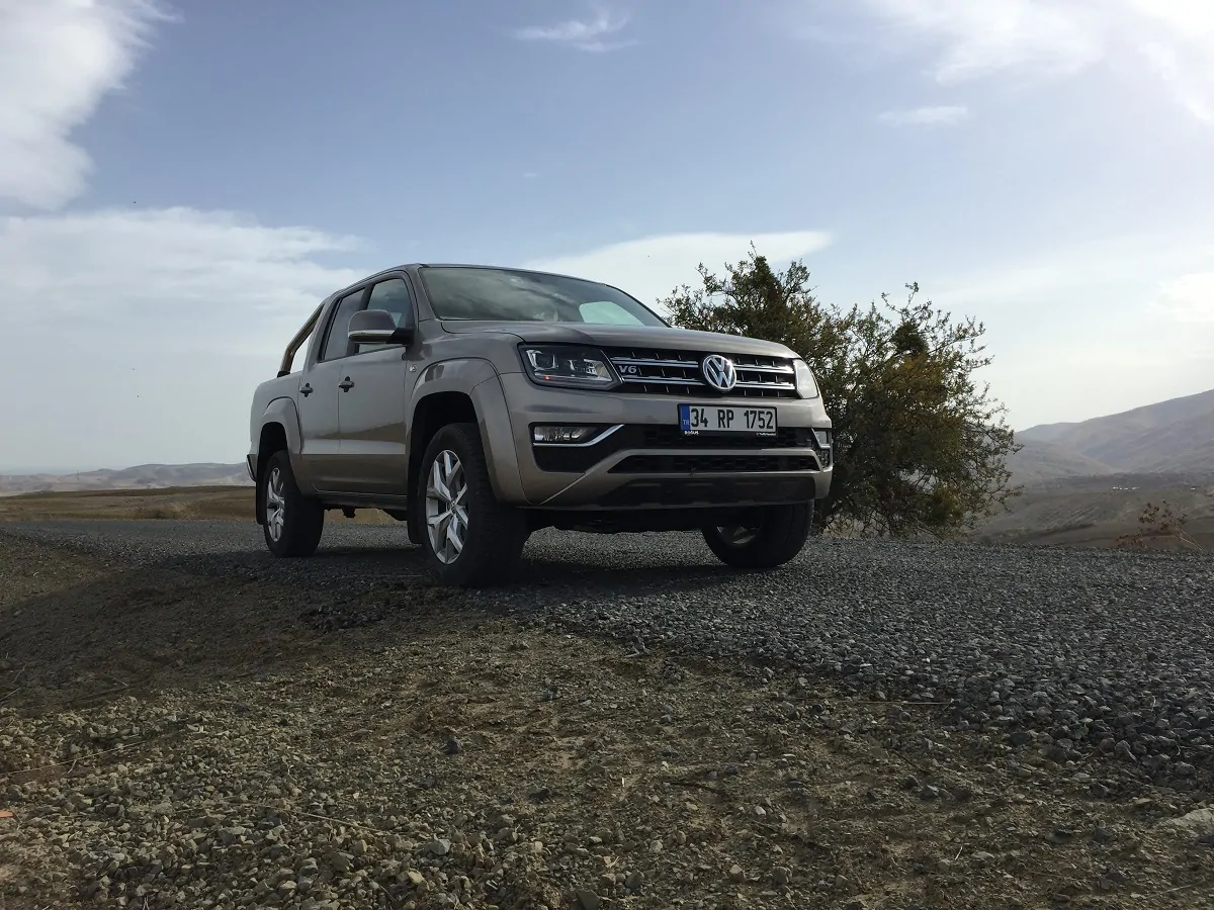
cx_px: 607
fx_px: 1017
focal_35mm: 29
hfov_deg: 61.7
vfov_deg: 48.2
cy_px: 455
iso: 32
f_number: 2.2
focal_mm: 4.15
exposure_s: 1/2326
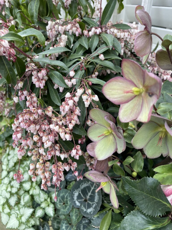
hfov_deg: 53.1
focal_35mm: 26
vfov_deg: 67.3
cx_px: 86
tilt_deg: -31.9
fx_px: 172
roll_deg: -0.6
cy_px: 115
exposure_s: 1/121
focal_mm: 5.1
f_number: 1.6
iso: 40
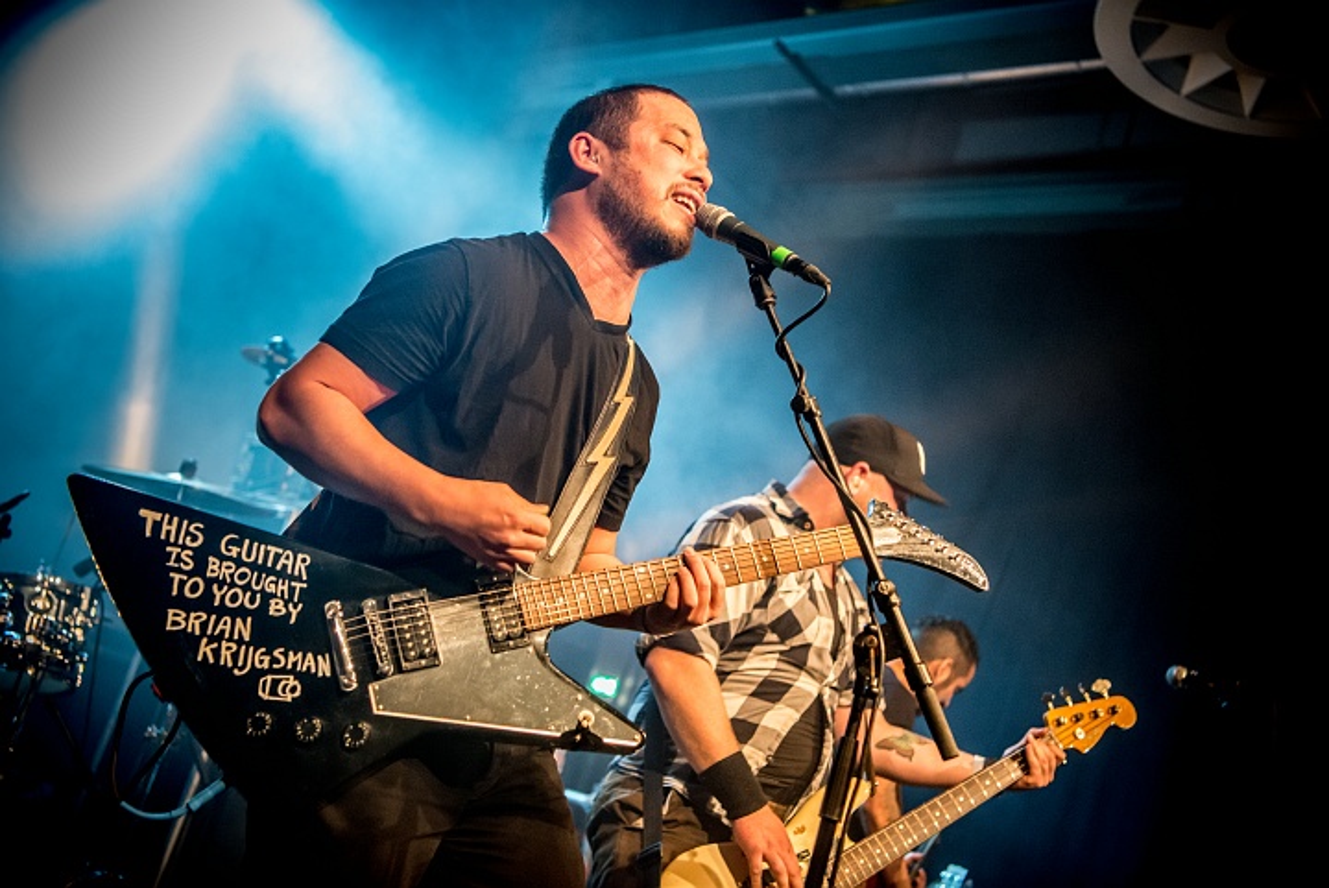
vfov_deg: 31.9
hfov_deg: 46.4
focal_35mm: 42
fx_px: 1551
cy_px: 444
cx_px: 664
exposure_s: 1/80
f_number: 2.8
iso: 4000
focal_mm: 42
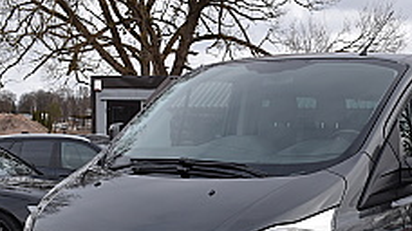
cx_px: 282
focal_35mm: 69
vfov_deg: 17.1
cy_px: 232
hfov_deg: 30.3
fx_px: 753
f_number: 8
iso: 220
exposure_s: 1/250
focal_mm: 25
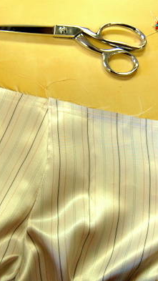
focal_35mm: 48
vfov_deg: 42.9
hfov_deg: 24.9
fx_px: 358
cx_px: 90
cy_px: 142
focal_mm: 20
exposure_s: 1/50
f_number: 3.8
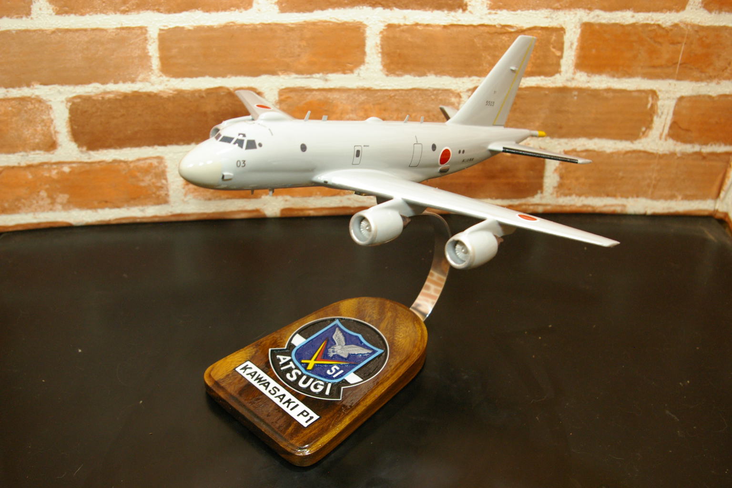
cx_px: 366
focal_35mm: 46
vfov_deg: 28.9
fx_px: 945
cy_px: 244
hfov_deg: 42.3
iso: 800
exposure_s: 1/20
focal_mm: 31
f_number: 5.6
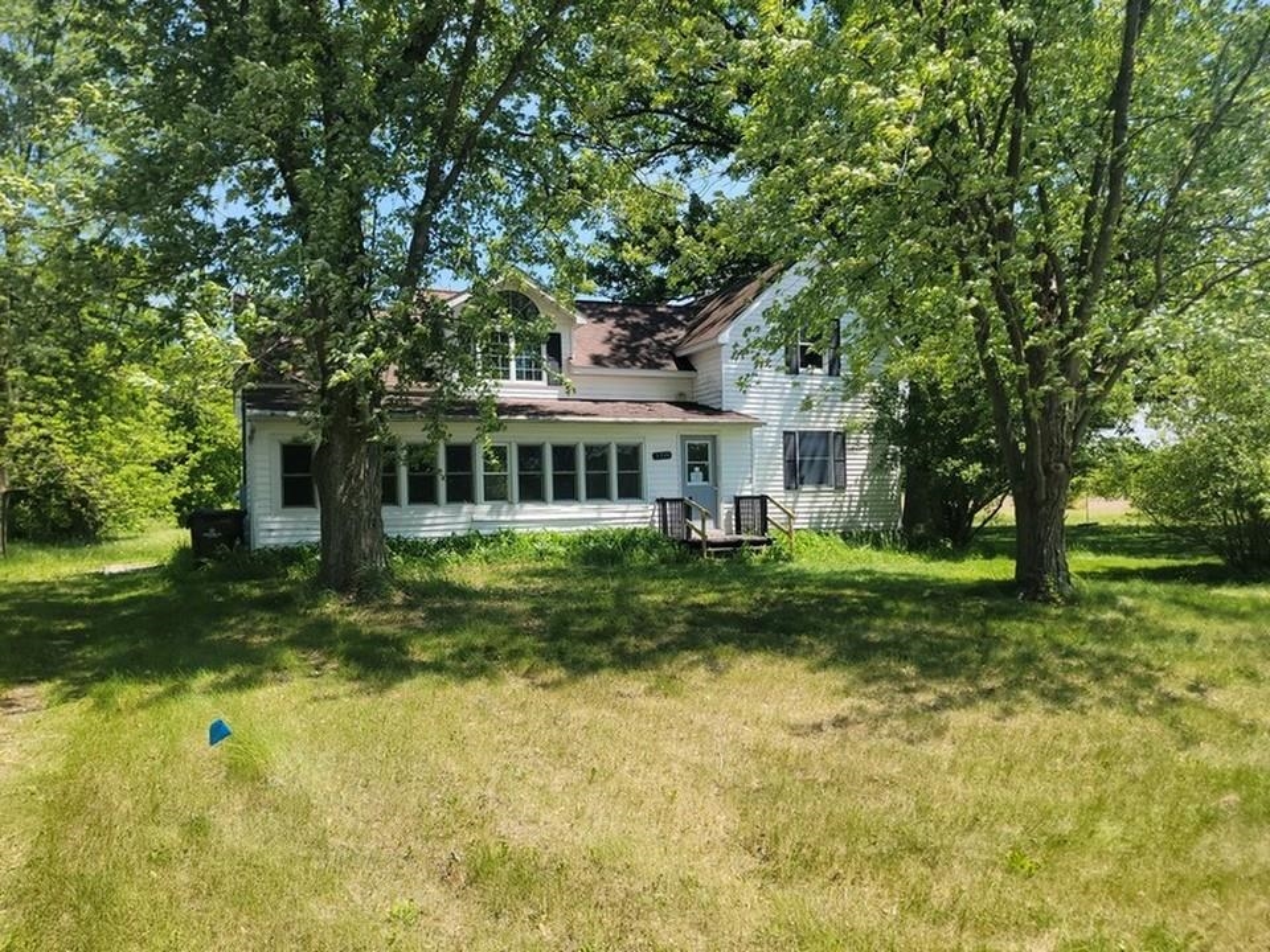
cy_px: 476
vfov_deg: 56.8
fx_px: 881
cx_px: 635
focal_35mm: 24
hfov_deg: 71.6
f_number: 1.8
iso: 16
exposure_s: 1/522
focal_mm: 6.7
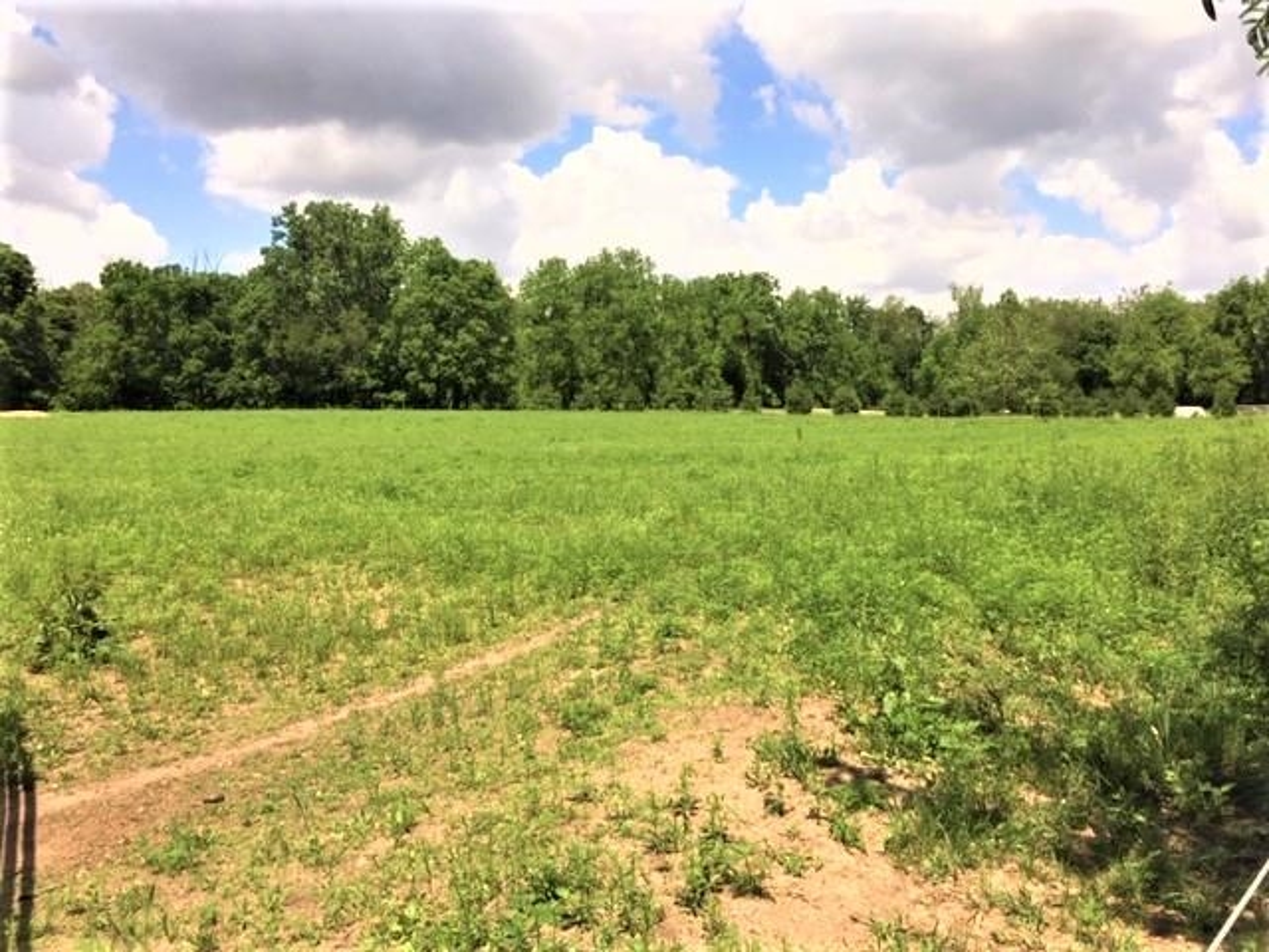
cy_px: 476
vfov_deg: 48.2
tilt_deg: -4.4
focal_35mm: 29
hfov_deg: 61.7
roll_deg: -1.8
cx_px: 634
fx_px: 1063
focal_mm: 4.15
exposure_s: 1/2825
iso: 32
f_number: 2.2
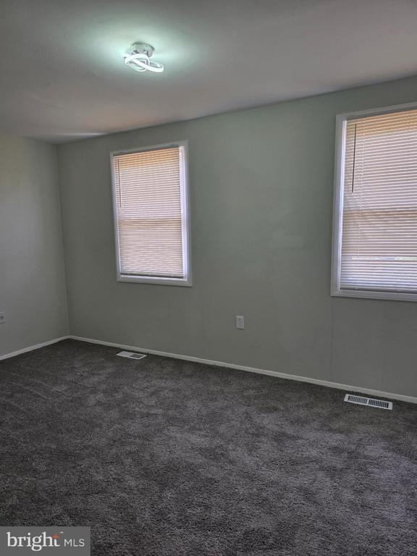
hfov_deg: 58.9
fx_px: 369
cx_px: 208
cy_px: 278
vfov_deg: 73.9
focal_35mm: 23
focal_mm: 6.3
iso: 100
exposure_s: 1/180
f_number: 1.7
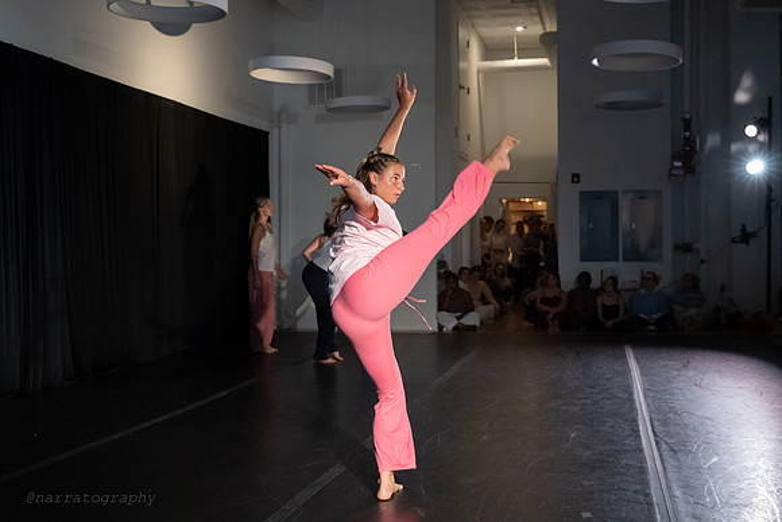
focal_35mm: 44
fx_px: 960
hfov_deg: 44.3
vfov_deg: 30.4
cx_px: 427
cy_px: 232
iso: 6400
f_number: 4
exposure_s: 1/400
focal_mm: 39
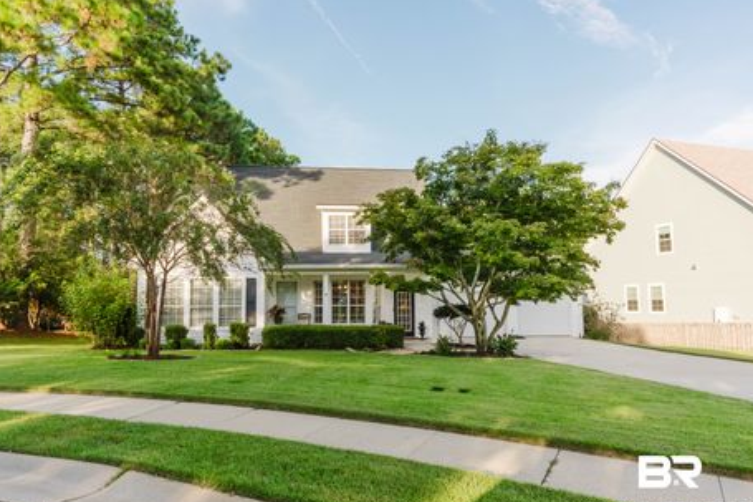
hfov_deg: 78.6
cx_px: 359
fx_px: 460
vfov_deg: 57.1
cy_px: 269
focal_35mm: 22
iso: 800
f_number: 11
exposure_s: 1/1000
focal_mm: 20
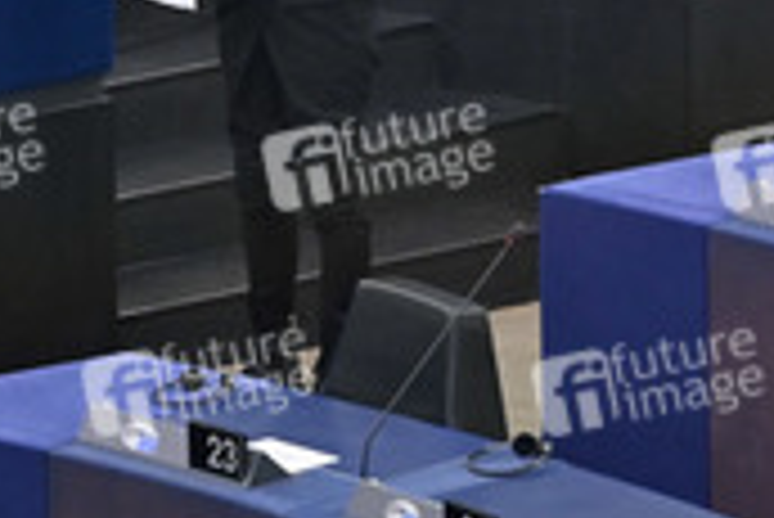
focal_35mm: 524
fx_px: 11275
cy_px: 45
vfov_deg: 2.6
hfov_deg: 3.9
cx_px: 256
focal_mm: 200
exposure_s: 1/250
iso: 1000
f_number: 2.8
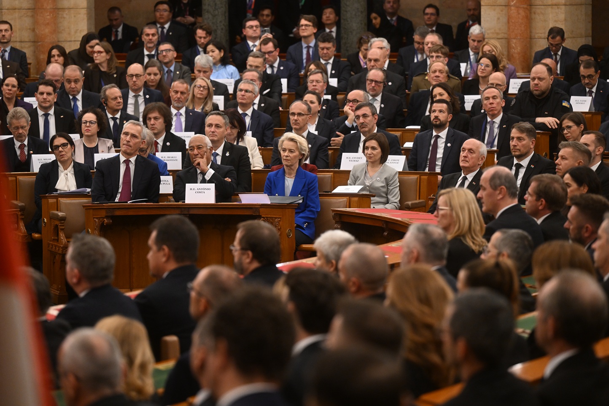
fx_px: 2115
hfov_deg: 16.4
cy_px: 203
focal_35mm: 125
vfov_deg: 11.0
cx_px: 304
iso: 2500
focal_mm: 125
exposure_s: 1/400
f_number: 3.2
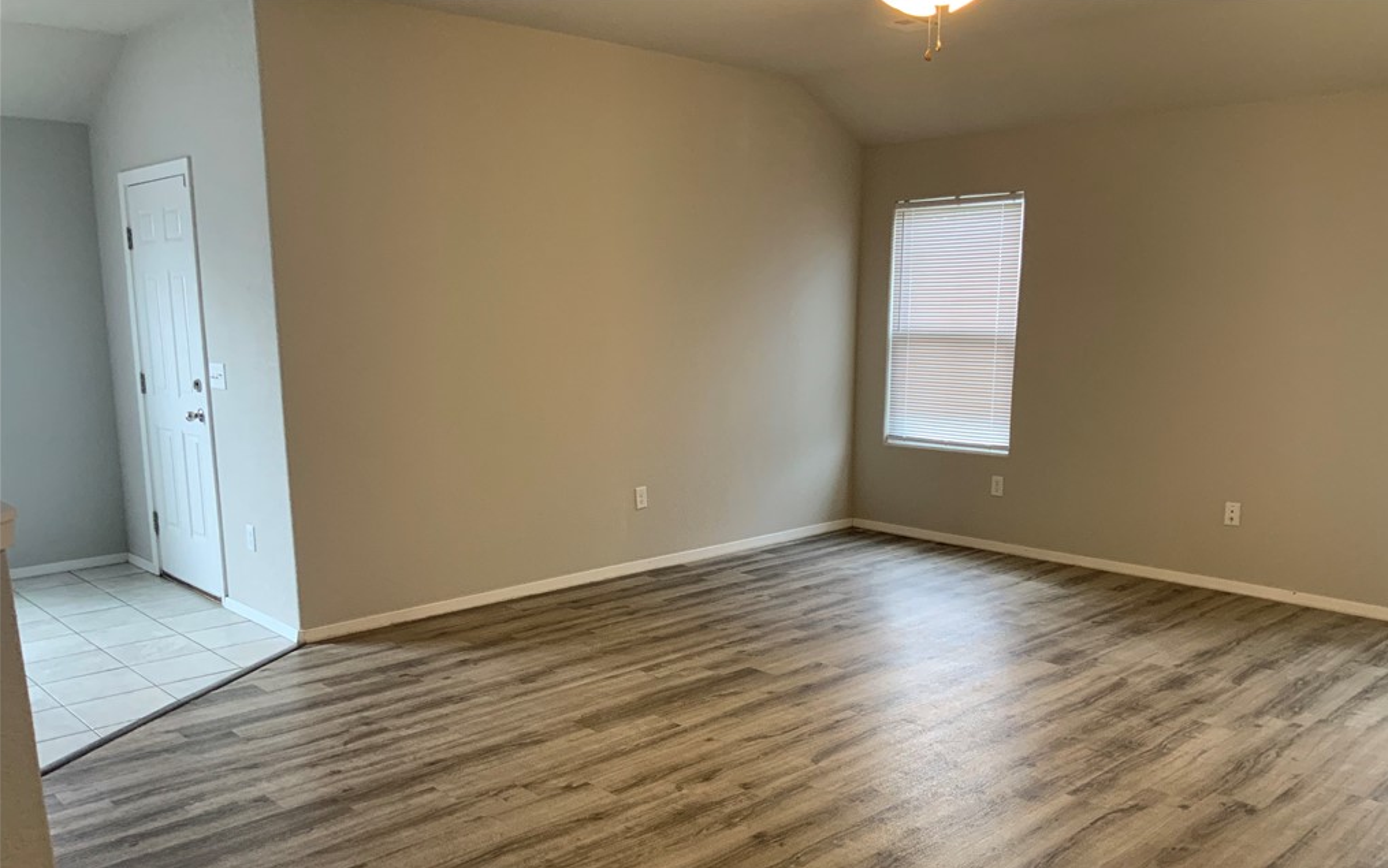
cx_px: 699
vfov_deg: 40.4
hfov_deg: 61.2
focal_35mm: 31
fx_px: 1173
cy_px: 521
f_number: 1.8
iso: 100
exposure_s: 1/60
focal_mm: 3
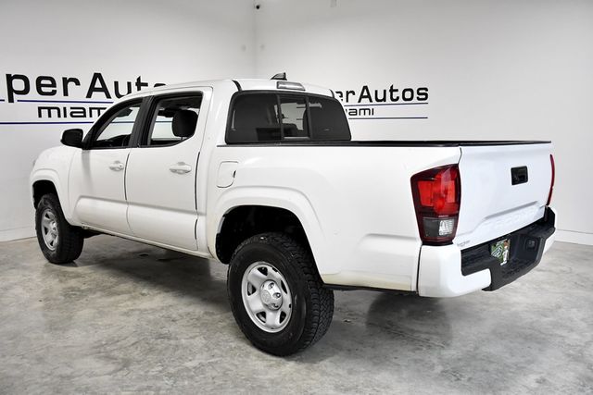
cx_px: 296
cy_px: 198
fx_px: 494
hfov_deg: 61.9
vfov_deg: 43.6
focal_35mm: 30
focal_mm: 20
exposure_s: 1/800
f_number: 4.5
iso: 2500
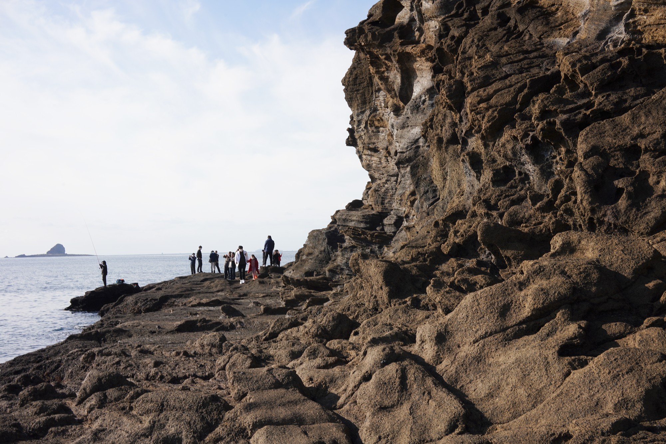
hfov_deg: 54.4
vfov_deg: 37.9
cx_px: 333
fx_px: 648
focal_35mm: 35
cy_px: 222
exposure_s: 1/100
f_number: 16
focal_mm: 35
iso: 200
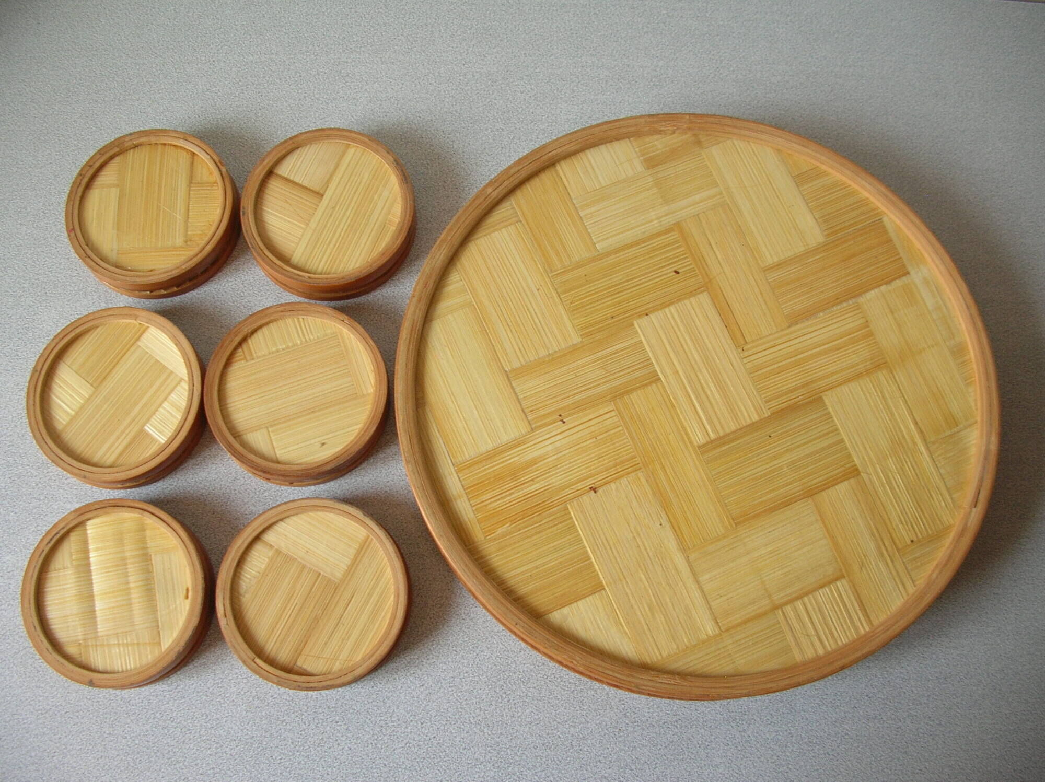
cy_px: 391
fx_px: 1056
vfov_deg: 40.7
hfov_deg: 52.7
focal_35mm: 35
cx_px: 522
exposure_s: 1/7.2
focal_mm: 5.8
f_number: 2.8
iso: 50
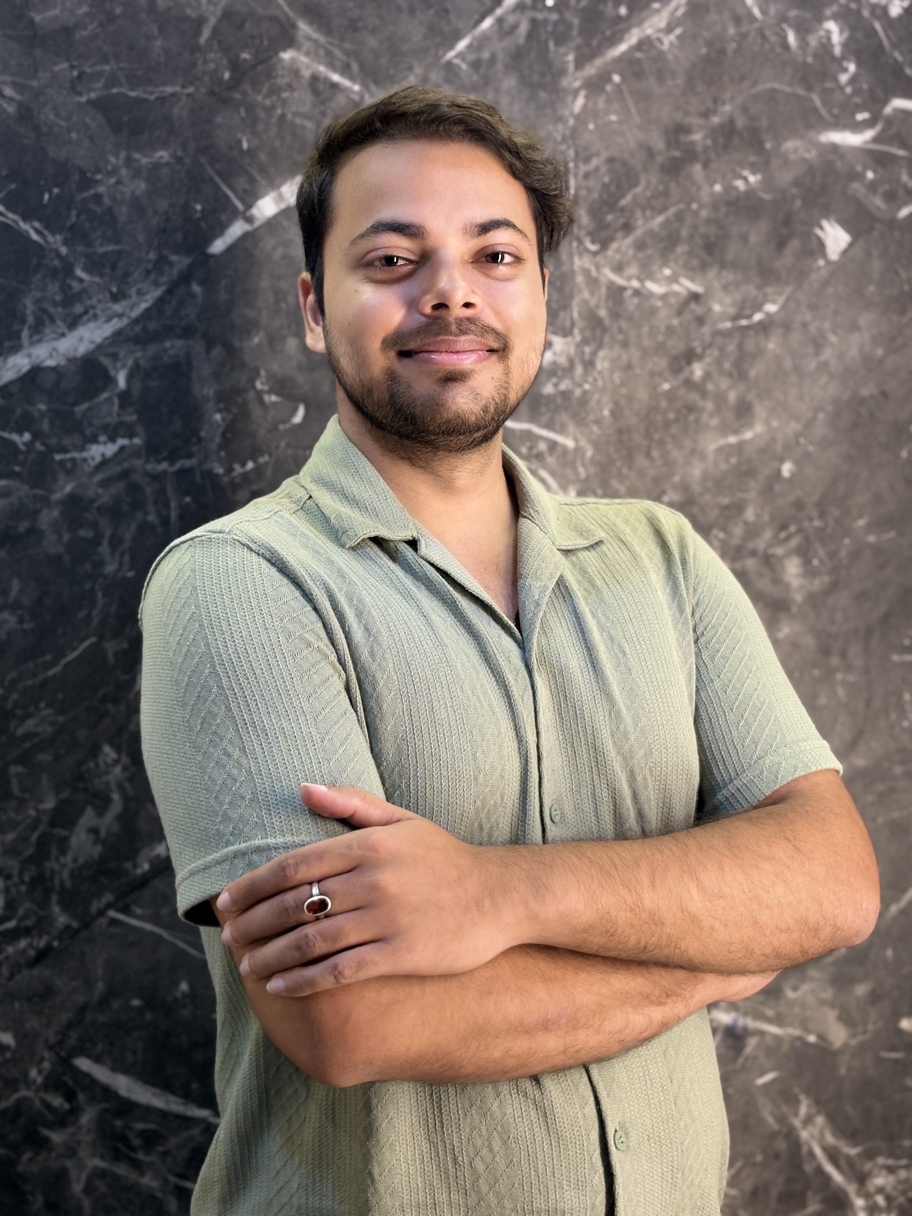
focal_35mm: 52
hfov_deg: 28.0
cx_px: 456
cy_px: 608
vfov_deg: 36.8
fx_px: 1827
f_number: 1.6
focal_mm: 5.96
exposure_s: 1/50
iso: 125
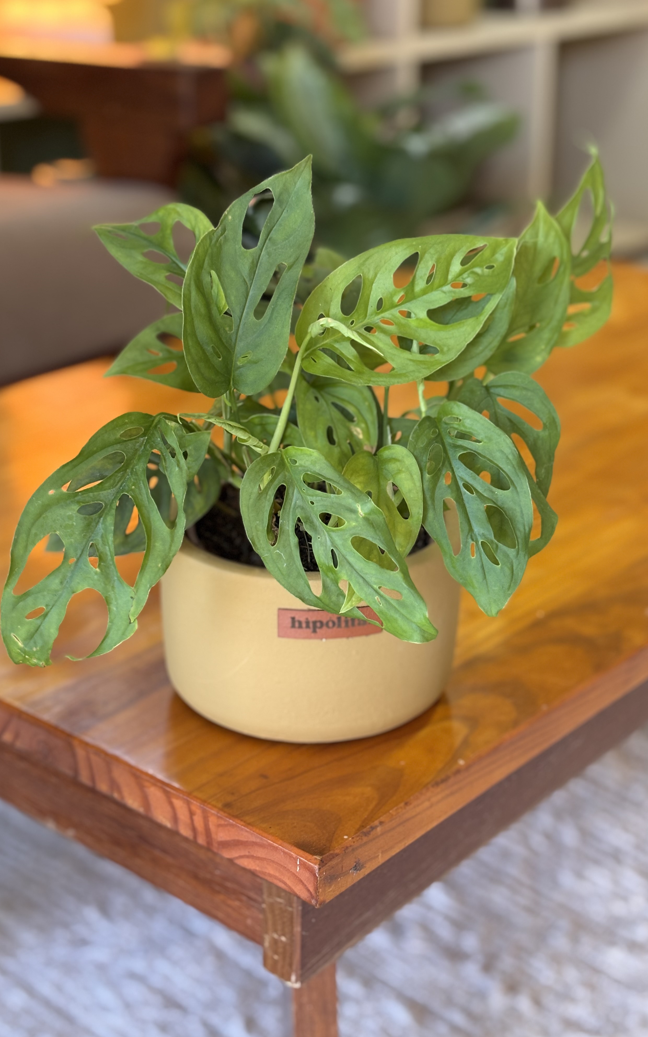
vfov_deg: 36.3
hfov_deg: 23.1
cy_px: 521
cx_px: 311
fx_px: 1583
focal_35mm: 56
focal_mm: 5.96
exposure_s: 1/40
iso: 160
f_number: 1.6
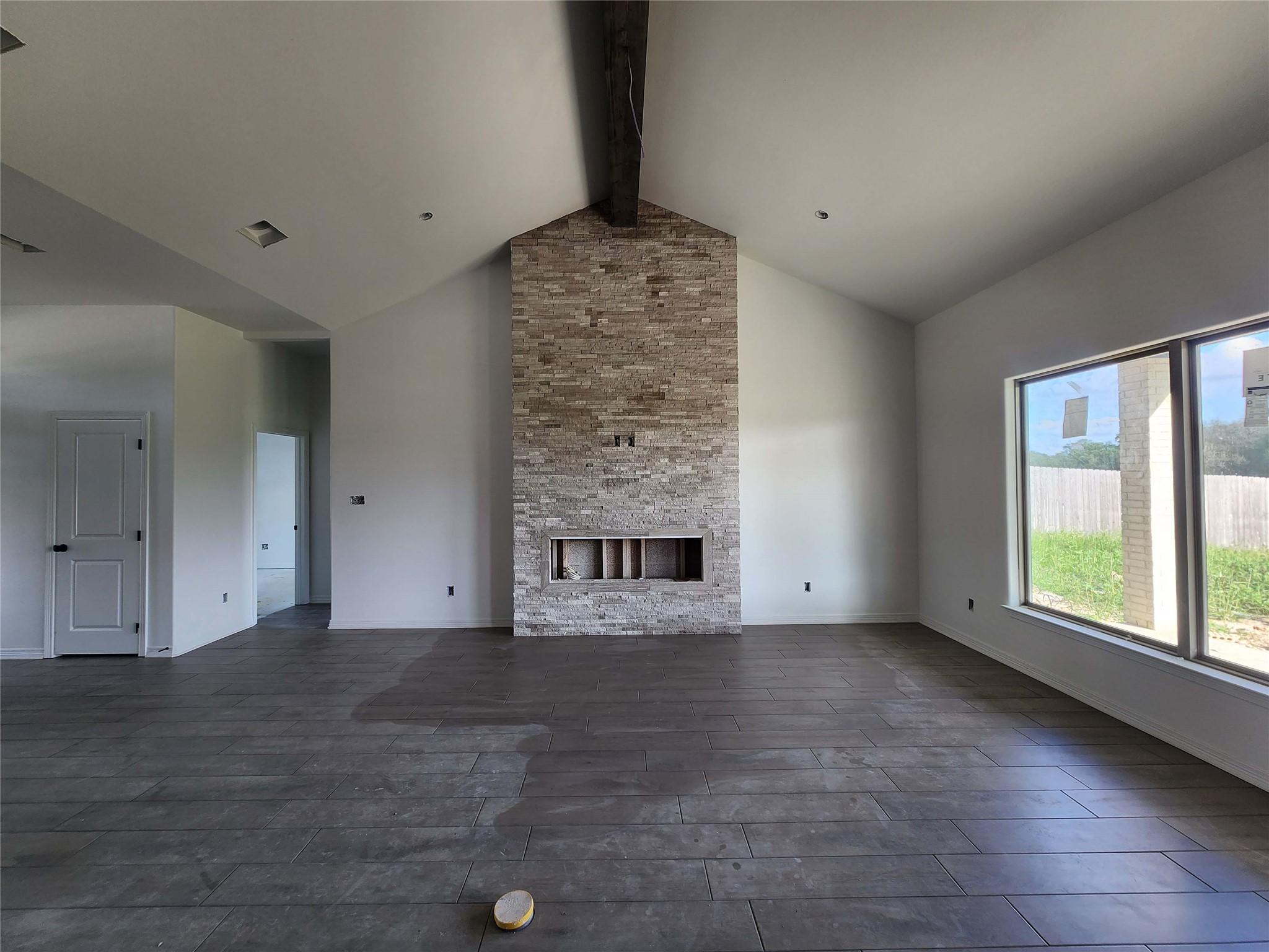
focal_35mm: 13
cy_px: 476
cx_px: 634
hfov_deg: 106.2
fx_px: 477
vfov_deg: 89.9
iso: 50
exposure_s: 1/60
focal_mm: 2.2
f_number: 2.2
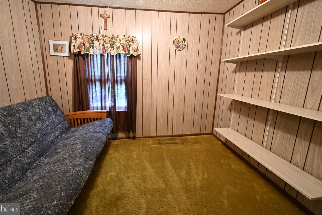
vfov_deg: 77.2
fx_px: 134
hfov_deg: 100.4
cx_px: 155
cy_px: 100
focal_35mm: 15
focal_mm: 14
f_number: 8
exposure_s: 1/15
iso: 4000
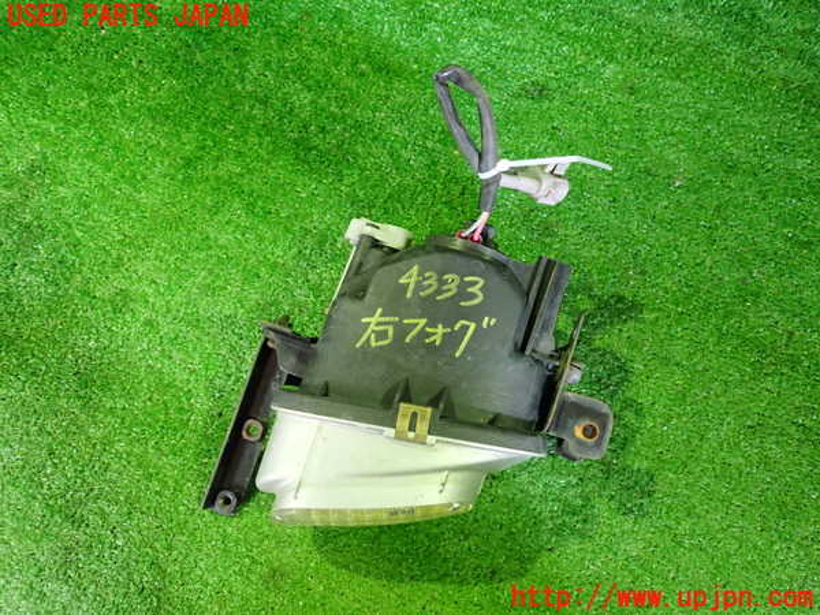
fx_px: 711
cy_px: 308
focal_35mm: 30
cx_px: 410
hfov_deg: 60.0
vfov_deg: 46.8
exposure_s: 1/30
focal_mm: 5.4
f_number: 2.3
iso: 800
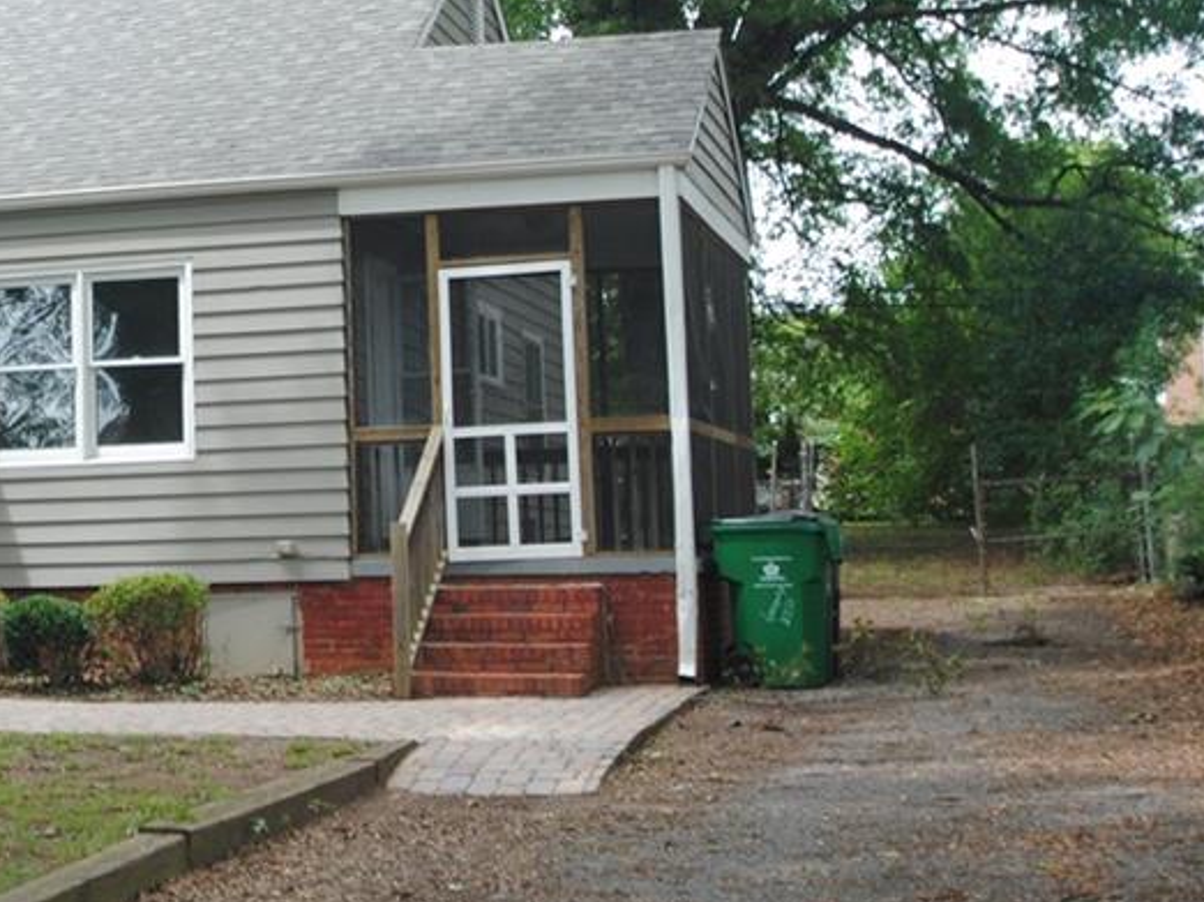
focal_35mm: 68
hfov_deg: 27.1
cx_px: 28
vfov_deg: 21.5
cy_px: 265
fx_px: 2364
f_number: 5.6
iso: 180
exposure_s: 1/125
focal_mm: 24
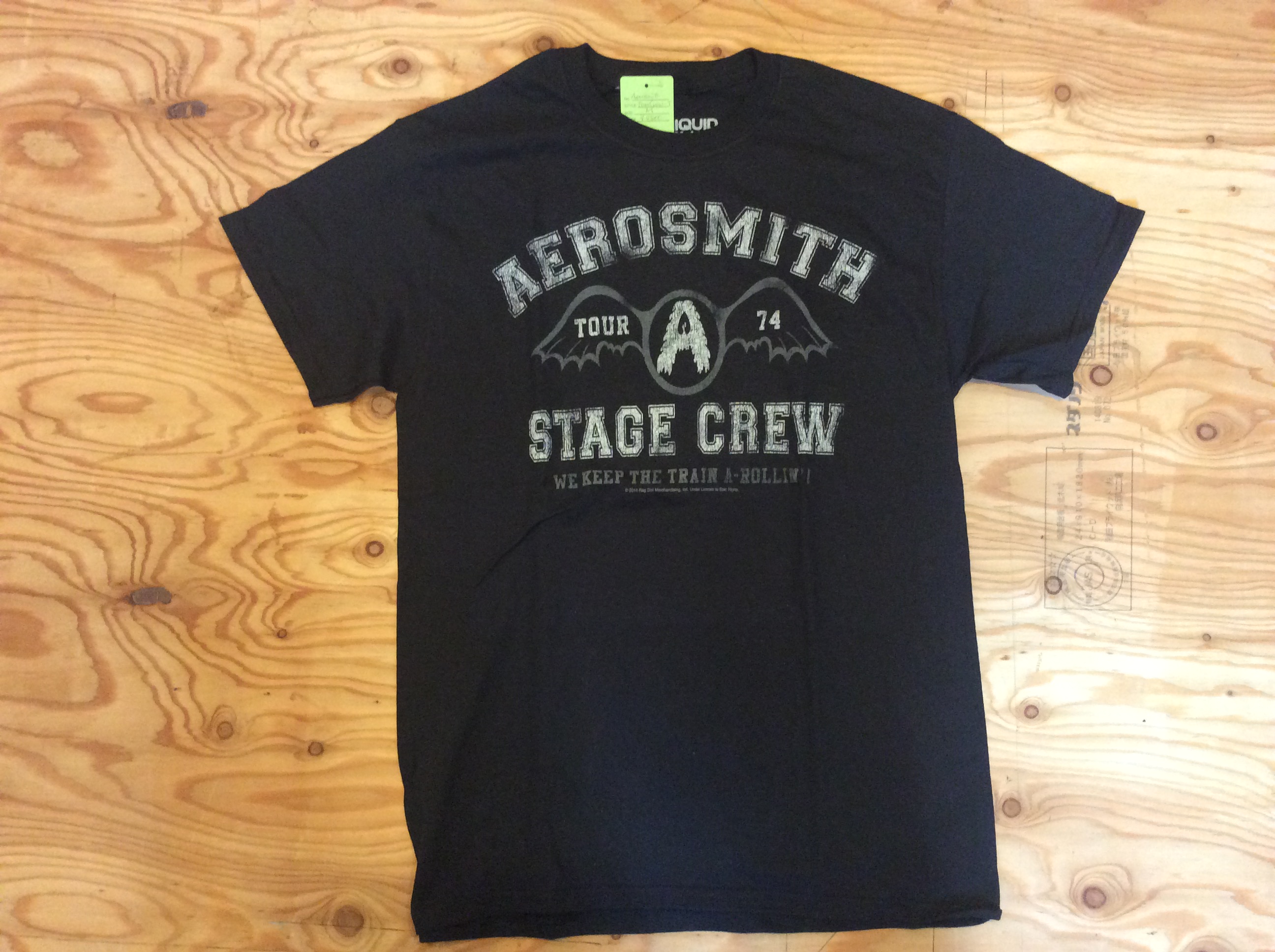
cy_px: 476
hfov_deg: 56.9
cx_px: 638
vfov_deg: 44.1
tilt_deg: -61.6
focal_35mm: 32
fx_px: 1177
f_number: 2.4
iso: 250
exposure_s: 1/24
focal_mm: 3.3
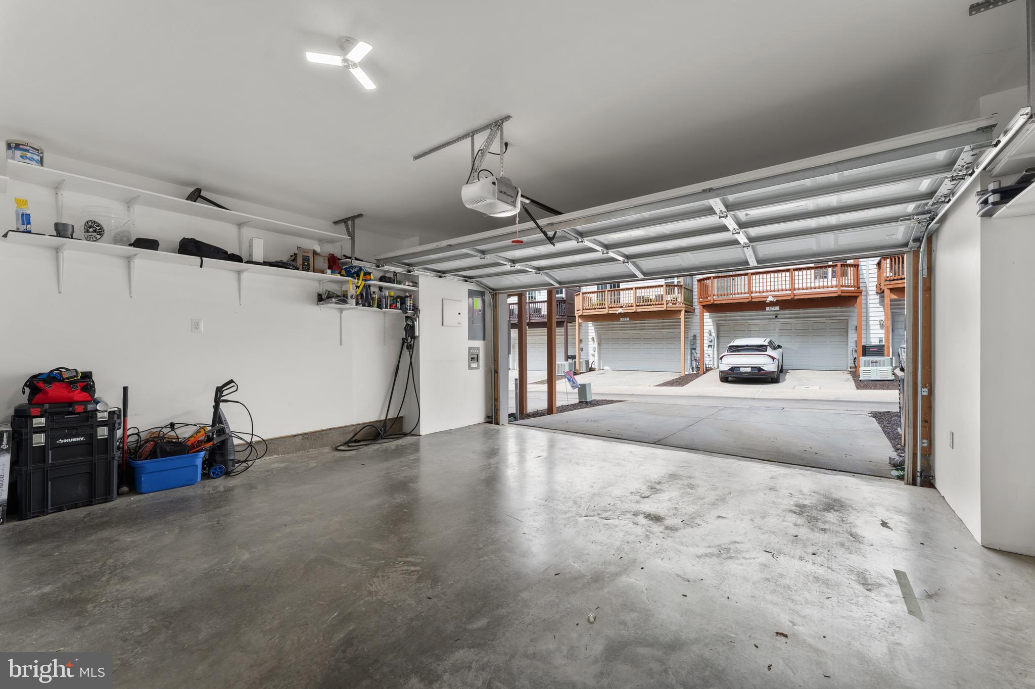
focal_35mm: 14
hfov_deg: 104.3
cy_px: 344
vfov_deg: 81.2
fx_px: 402
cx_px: 518
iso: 100
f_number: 8
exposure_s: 1/40
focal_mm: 14
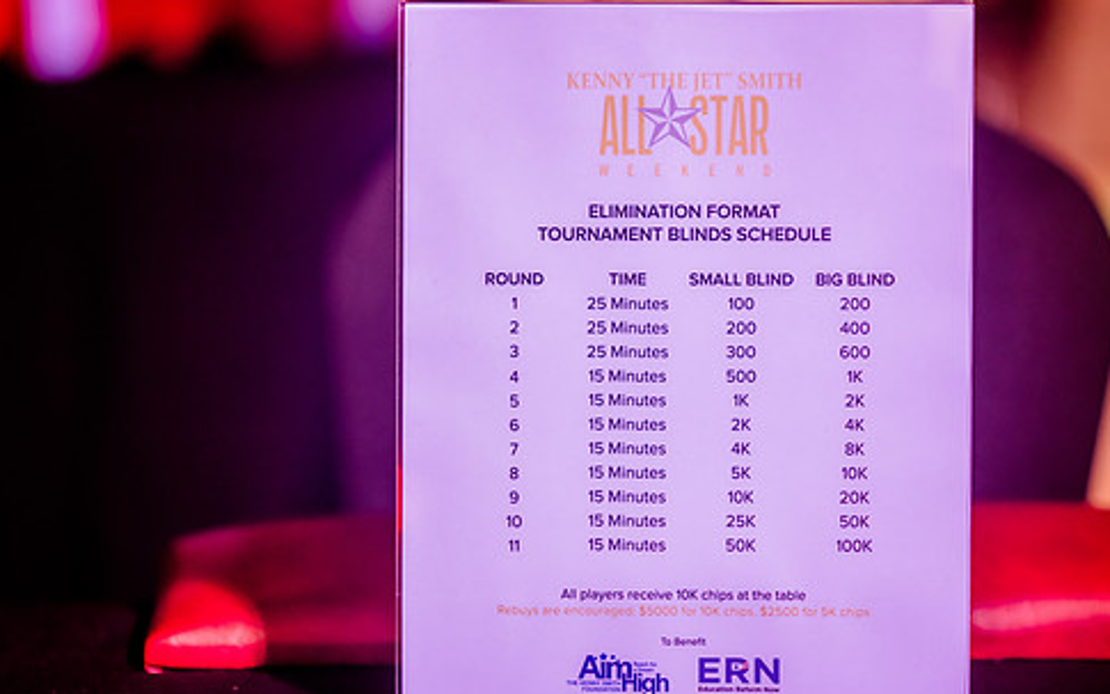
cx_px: 660
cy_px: 363
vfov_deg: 10.2
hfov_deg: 16.2
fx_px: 3902
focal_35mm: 129
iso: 1600
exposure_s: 1/500
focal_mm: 105
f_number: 2
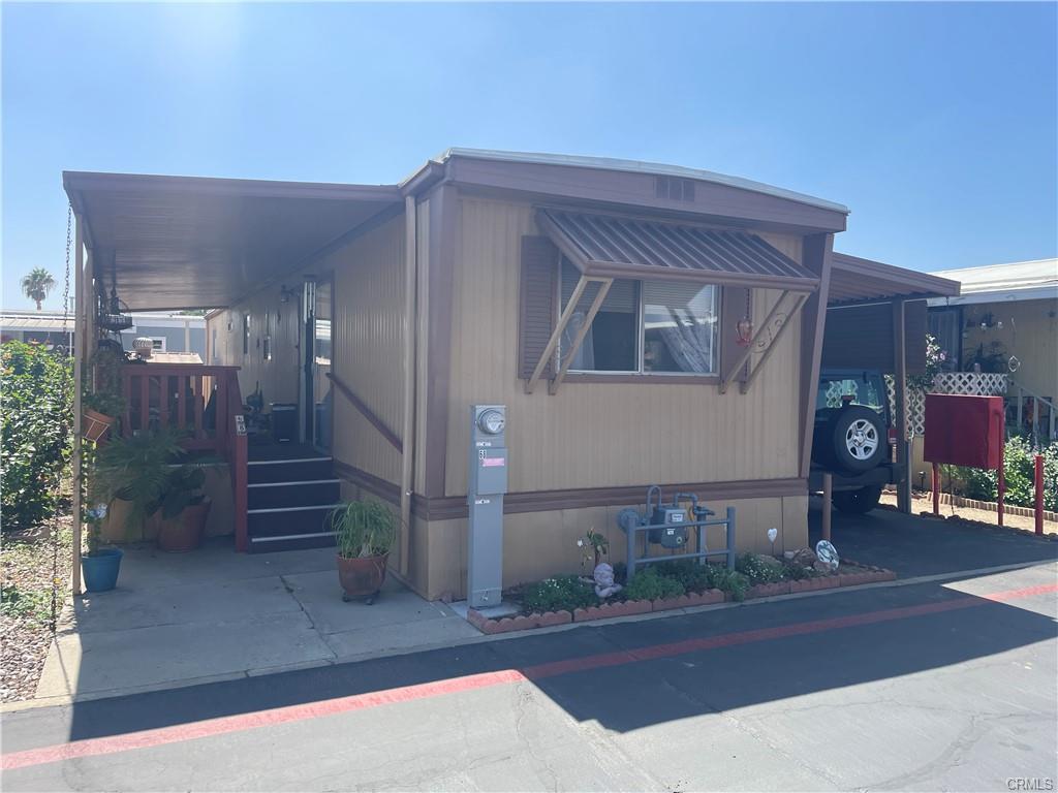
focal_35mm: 26
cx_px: 529
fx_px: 795
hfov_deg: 67.3
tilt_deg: -2.1
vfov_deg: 53.1
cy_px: 396
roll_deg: -1.2
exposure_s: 1/2353
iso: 32
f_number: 1.6
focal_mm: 4.2
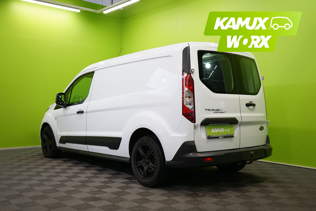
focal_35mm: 38
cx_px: 158
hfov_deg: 50.7
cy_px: 106
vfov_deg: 35.1
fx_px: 334
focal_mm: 38
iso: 400
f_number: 5.6
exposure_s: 1/30
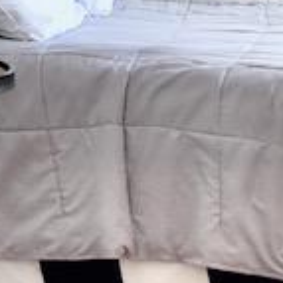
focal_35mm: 160
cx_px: -679
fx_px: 1480
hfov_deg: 8.4
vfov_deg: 9.9
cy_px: -350
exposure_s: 1/100
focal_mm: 14
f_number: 5
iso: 800
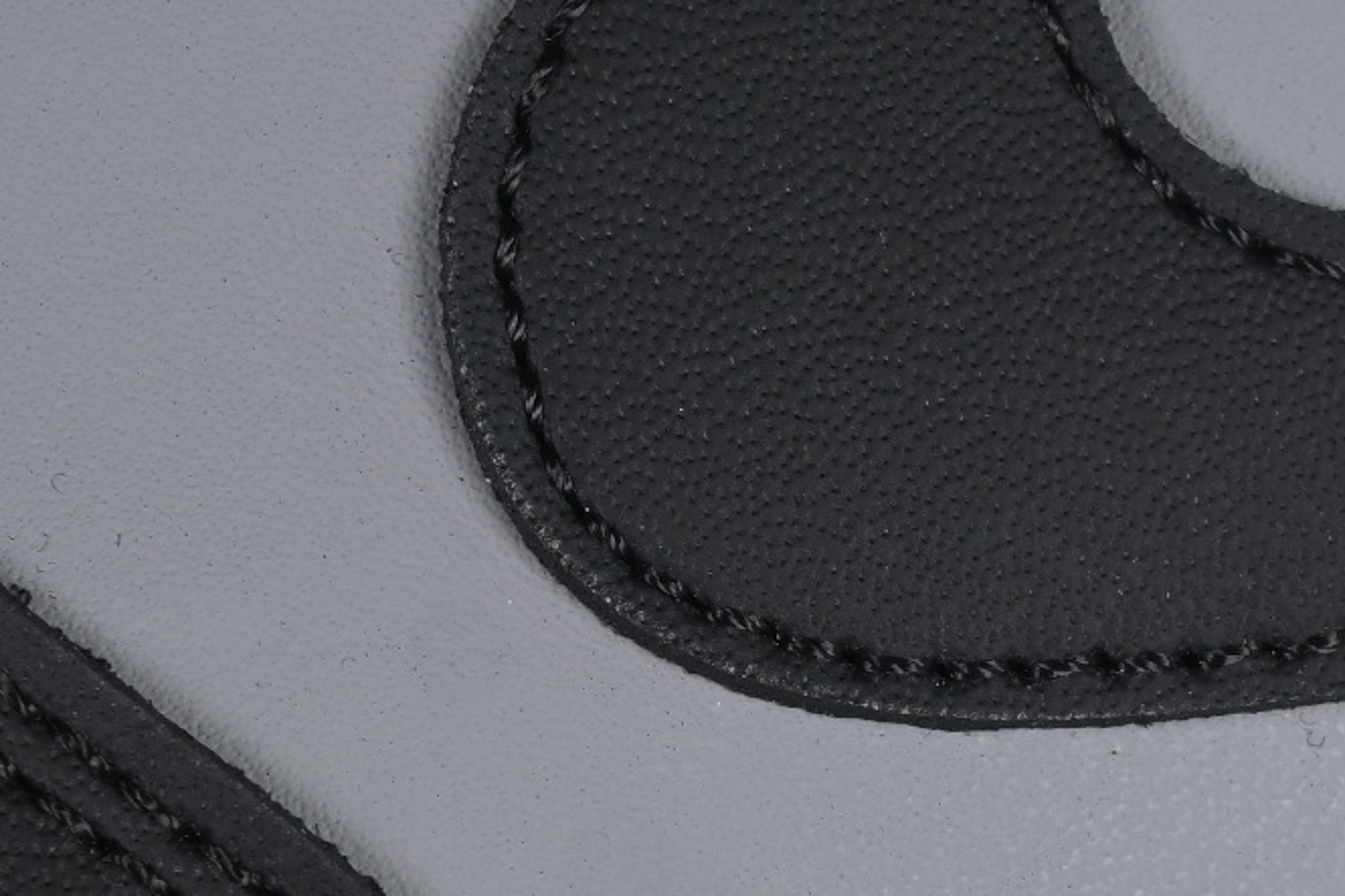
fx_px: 11728
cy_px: 615
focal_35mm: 314
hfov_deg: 6.5
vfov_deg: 4.4
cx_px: 1325
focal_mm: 50
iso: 160
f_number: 6.3
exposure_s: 1/50
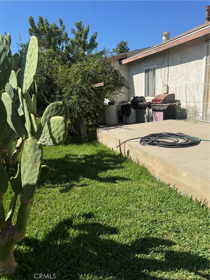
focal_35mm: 24
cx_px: 105
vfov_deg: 71.6
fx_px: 194
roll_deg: +2.9
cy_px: 140
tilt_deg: -14.2
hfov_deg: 56.8
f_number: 1.78
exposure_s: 1/4049
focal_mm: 6.76
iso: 80
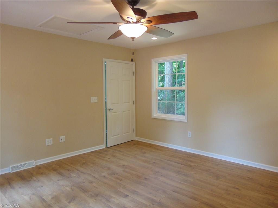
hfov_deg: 69.4
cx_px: 139
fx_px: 201
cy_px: 104
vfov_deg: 54.9
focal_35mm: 25
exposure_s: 1/30
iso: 100
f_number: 3
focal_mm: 4.5
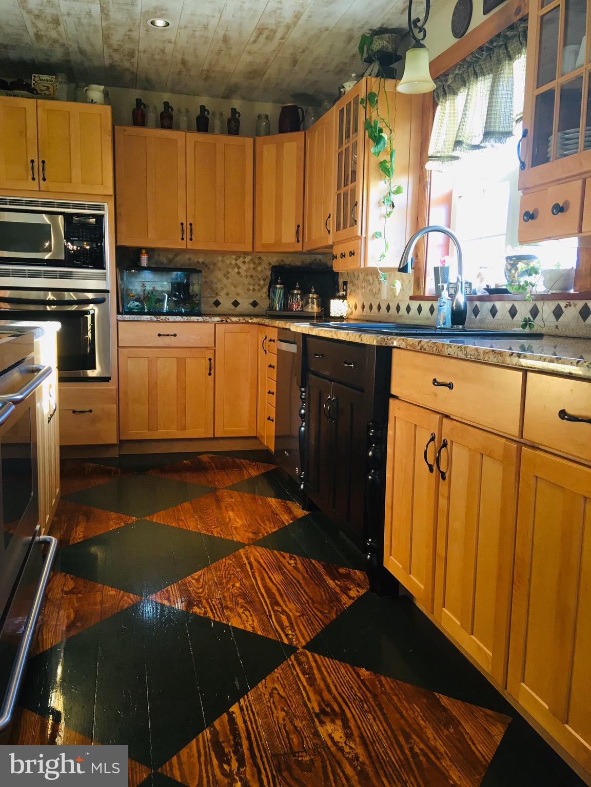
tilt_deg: -7.7
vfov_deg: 61.7
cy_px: 394
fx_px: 660
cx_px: 296
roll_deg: -0.4
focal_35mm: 29
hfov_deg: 48.2
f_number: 2.2
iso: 80
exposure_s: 1/30
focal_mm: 4.15
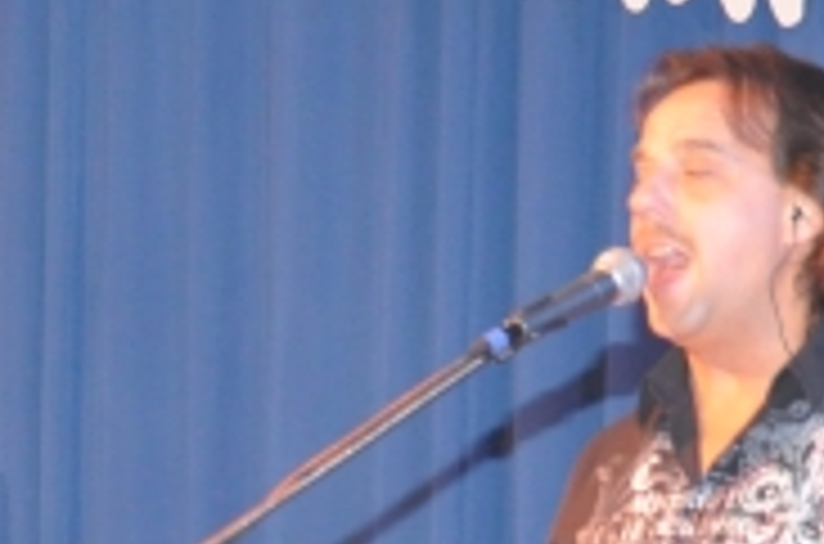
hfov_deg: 7.3
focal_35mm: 276
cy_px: 838
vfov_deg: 4.9
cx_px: -558
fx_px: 6301
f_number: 5.6
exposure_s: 1/60
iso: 1250
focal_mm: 42
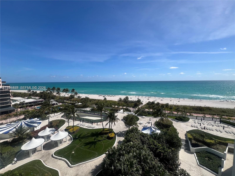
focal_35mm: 13
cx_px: 118
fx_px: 88
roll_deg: +1.1
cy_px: 88
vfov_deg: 89.9
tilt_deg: -3.9
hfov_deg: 106.2
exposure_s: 1/2950
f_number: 1.8
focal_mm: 1.57
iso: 32
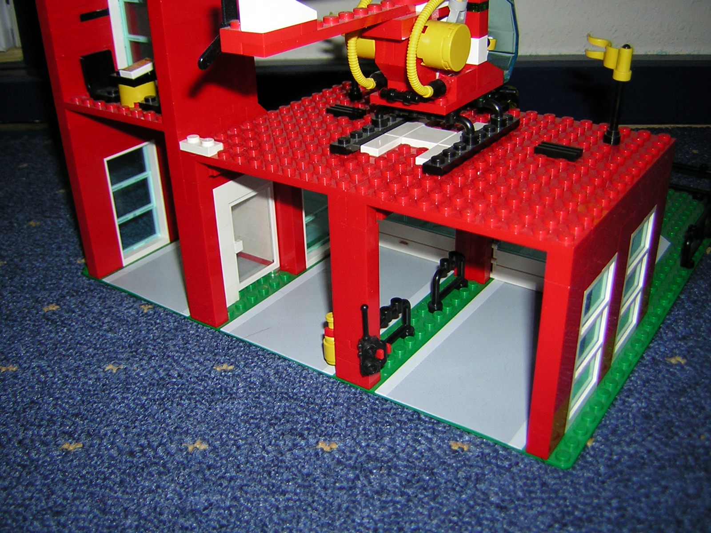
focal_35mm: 36
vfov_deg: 39.7
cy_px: 266
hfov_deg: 51.4
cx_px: 356
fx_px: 739
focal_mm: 4.7
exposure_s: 1/60.1
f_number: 2.6
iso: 50
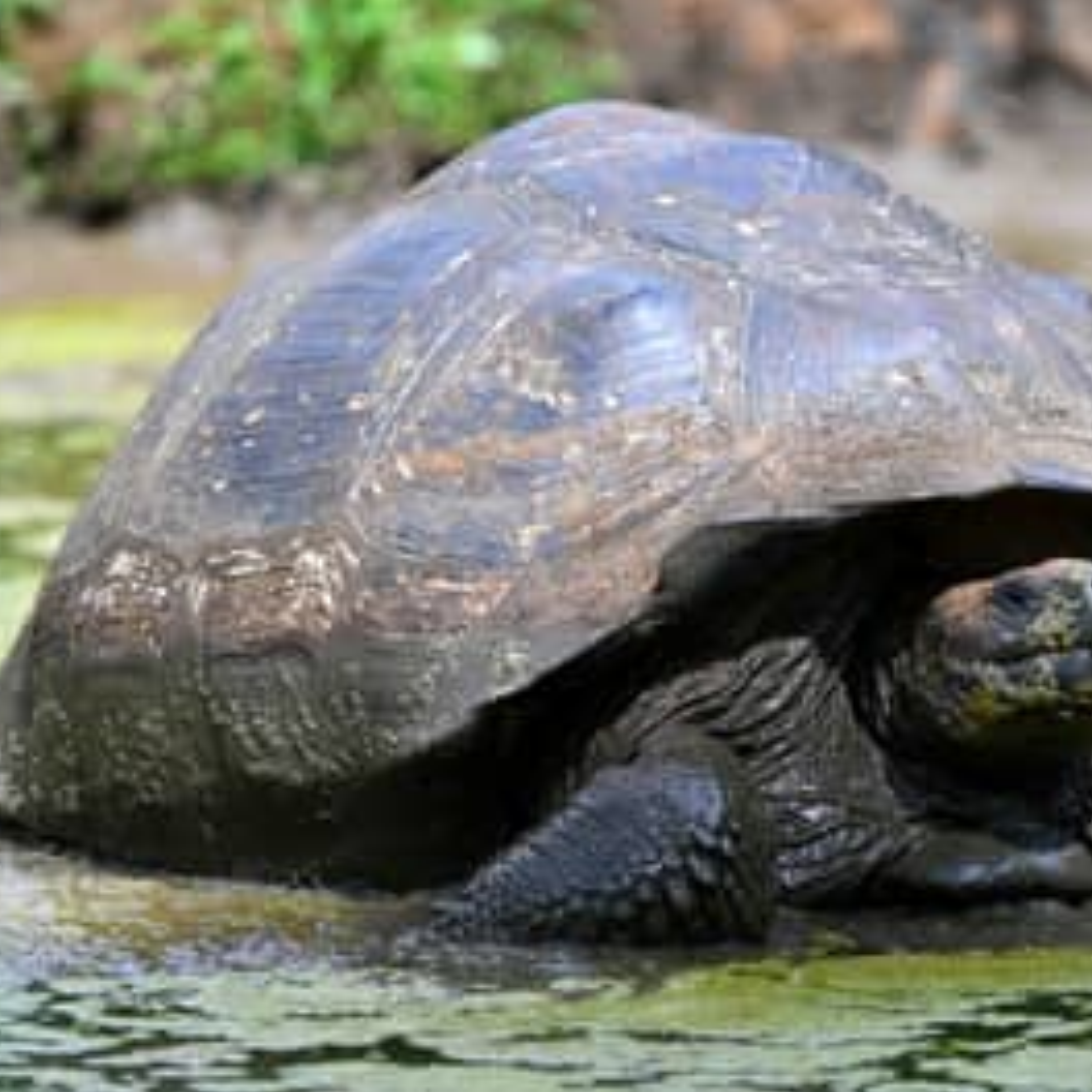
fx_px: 13776
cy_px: 546
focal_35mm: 386
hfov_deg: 4.5
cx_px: 695
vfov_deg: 4.5
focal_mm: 300
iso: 100
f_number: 6.3
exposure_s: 1/200
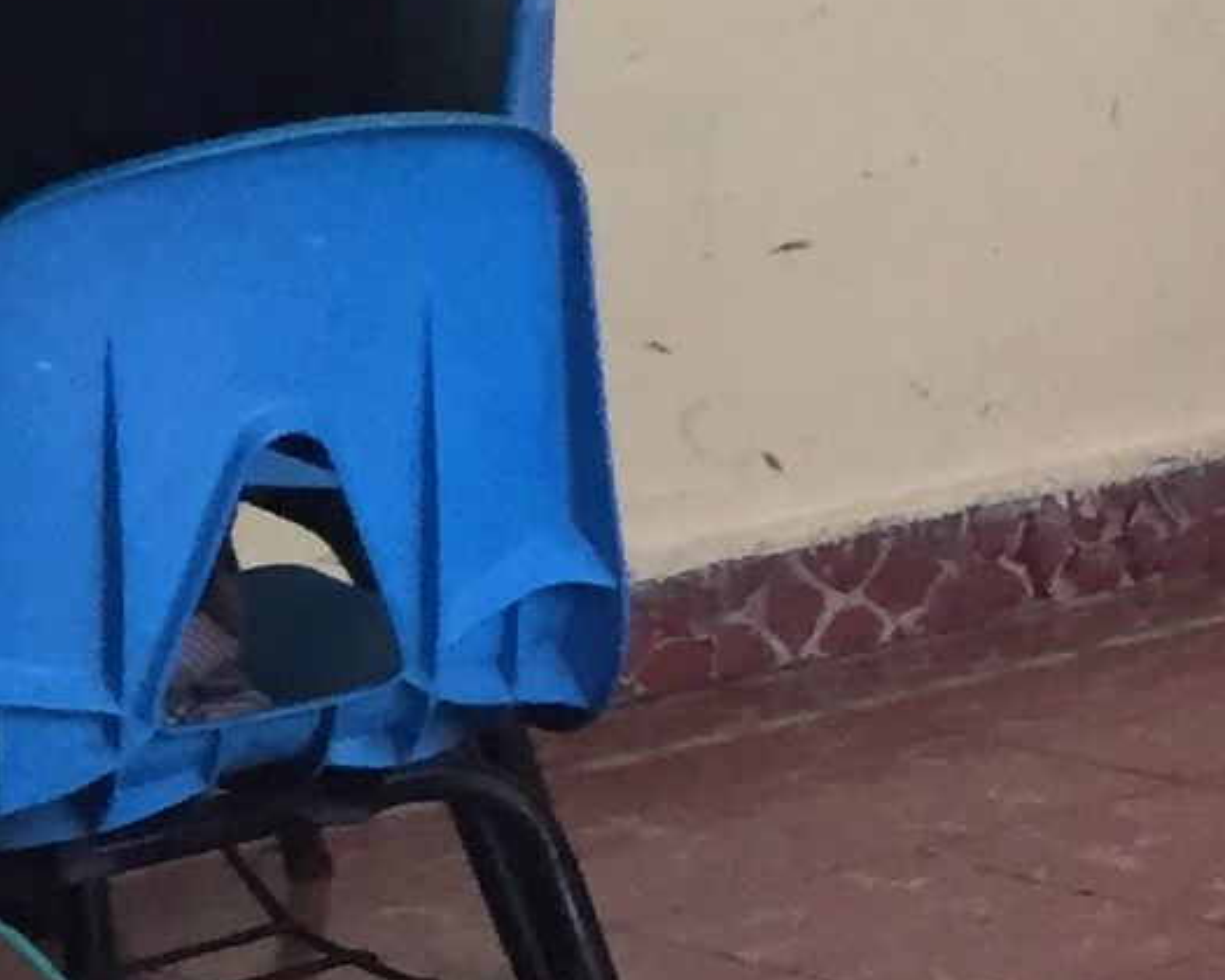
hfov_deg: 8.9
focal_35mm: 176
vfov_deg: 8.5
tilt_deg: -3.2
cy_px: -579
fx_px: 6381
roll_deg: +1.7
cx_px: 3729
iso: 50
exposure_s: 1/30
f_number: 2.2
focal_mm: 4.15
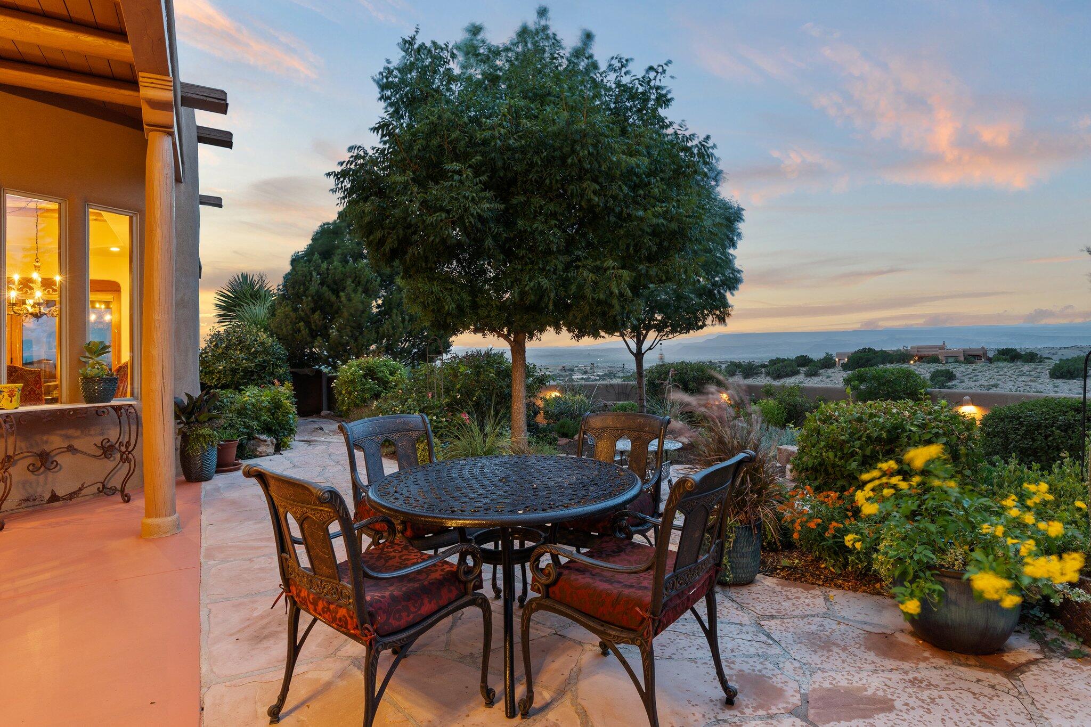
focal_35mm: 19
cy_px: 364
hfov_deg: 86.9
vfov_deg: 64.5
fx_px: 576
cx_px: 546
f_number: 8
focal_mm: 19
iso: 250
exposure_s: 1.3
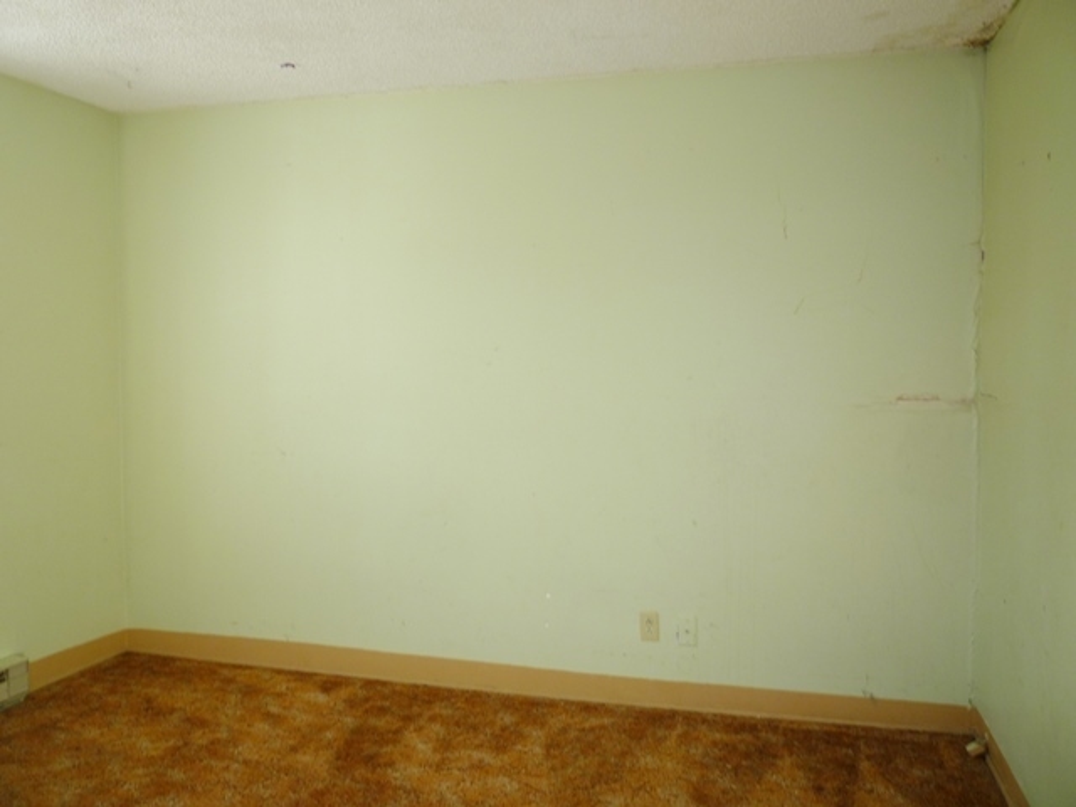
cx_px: 538
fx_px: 901
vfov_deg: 48.2
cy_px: 404
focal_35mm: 29
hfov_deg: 61.7
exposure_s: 1/30
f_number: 3.3
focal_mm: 5.2
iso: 100
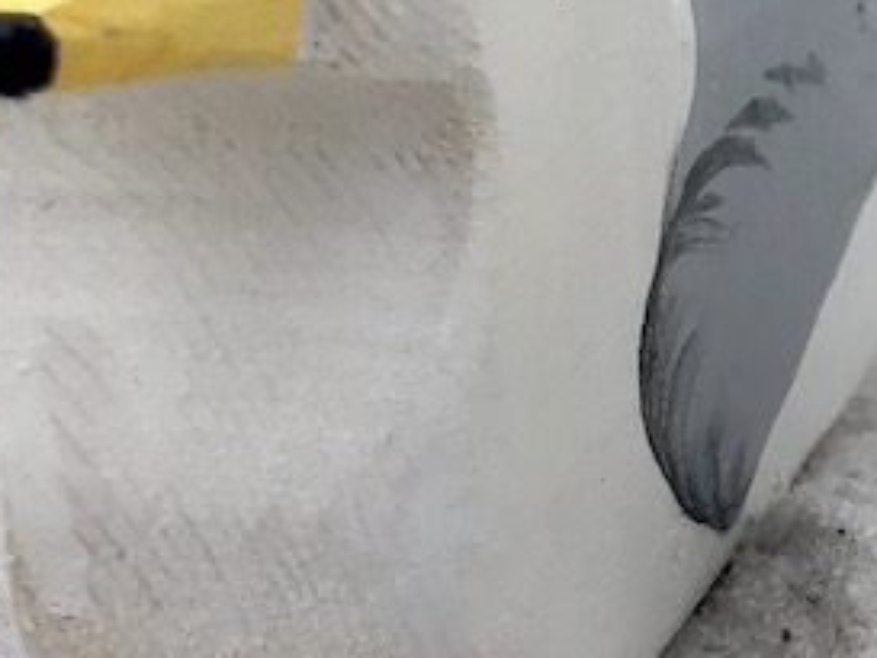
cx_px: 1399
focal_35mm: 105
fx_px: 2661
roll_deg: +3.6
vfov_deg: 14.1
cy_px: 197
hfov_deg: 16.6
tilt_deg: -16.3
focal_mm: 3.99
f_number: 1.8
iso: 20
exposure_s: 1/2667
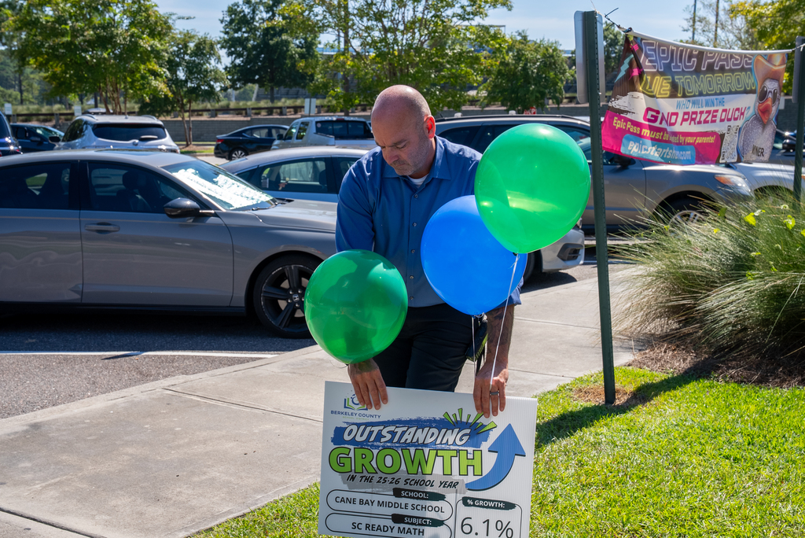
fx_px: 1074
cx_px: 402
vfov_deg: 28.1
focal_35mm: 48
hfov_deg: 41.1
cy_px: 269
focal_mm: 48
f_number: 9
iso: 200
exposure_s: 1/320
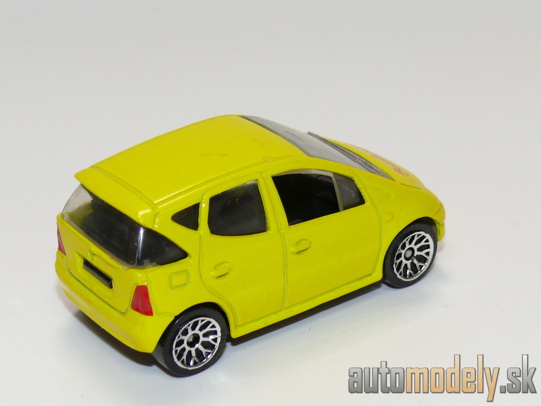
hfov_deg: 17.9
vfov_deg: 13.5
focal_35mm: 110
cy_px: 203
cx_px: 270
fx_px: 1719
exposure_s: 1/30
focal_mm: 13.9
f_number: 4
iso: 100
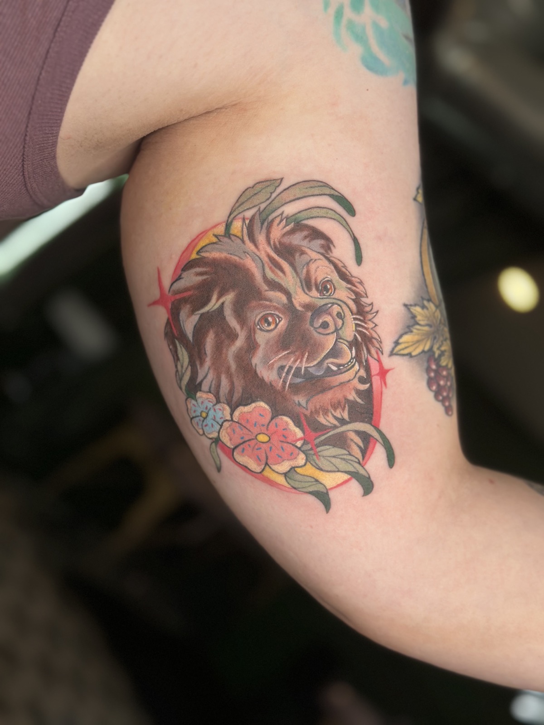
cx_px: 272
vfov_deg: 39.7
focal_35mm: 48
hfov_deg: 30.3
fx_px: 1006
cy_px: 362
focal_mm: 6.86
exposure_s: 1/258
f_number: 1.78
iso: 80
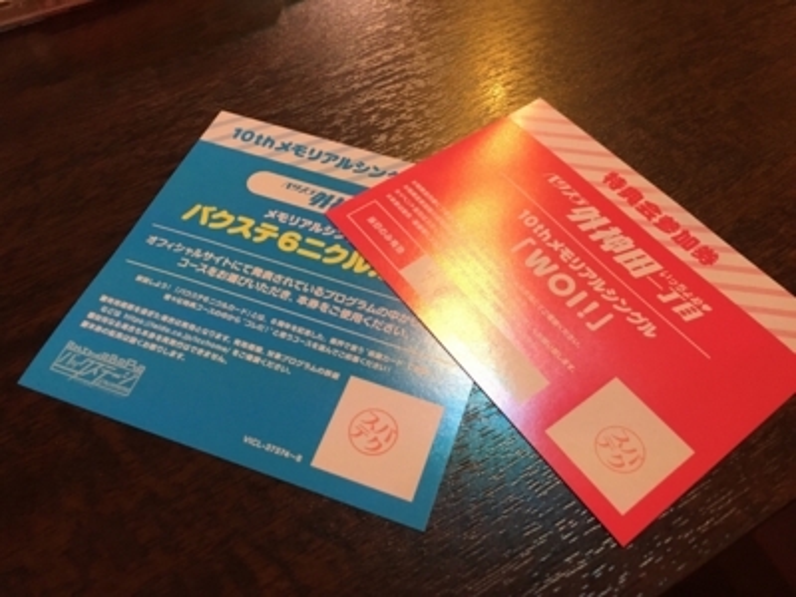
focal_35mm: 29
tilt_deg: -57.0
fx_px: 667
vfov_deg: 48.2
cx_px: 398
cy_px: 298
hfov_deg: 61.7
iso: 160
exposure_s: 1/30
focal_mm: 4.15
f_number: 2.2
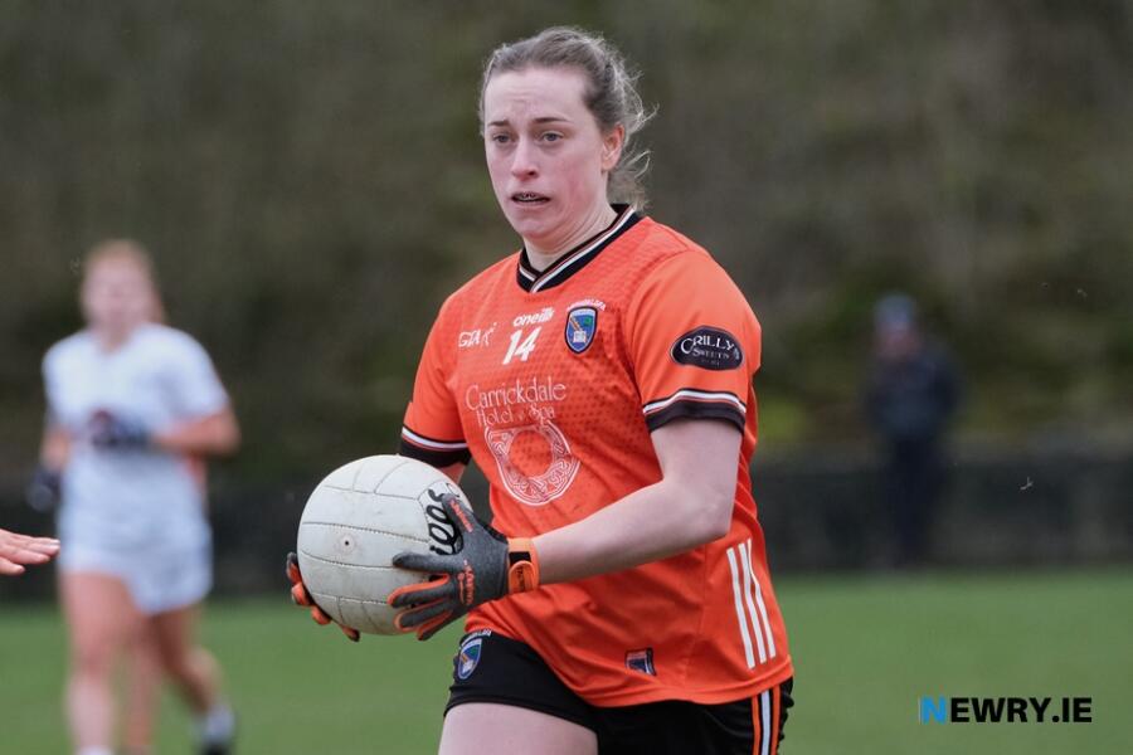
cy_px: 378
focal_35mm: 468
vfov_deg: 2.9
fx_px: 14728
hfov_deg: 4.4
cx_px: 566
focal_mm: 312
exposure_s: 1/1000
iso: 1600
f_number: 5.6
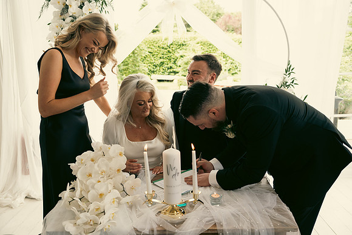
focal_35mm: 33
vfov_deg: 40.0
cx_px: 176
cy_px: 118
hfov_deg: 57.2
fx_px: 323
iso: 125
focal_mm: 33
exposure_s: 1/160
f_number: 3.5
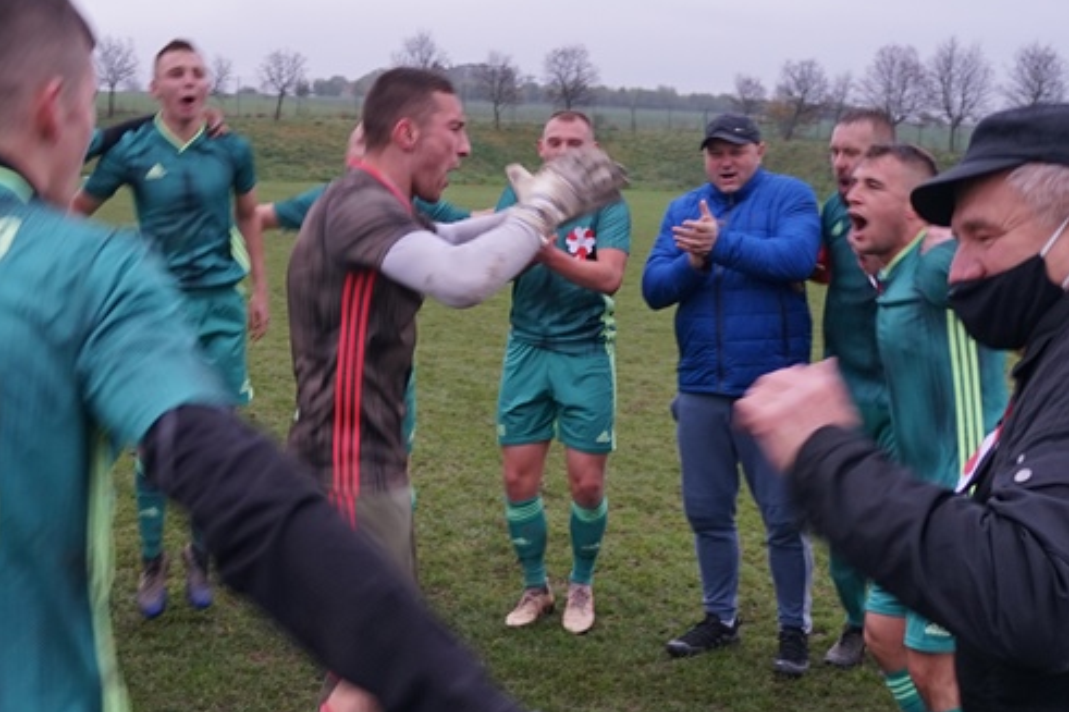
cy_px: 310
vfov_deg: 30.5
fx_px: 1306
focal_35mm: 44
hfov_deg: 44.4
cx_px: 446
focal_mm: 18
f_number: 4
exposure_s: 1/60
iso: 320
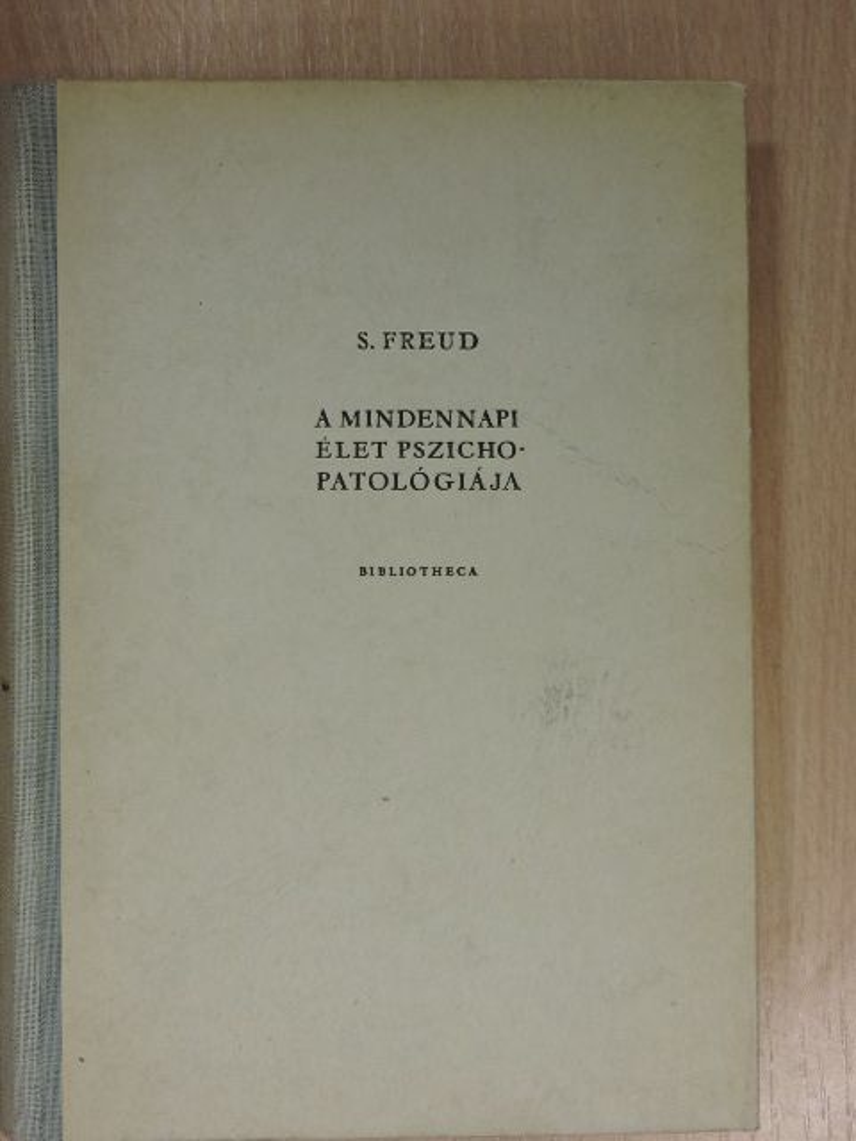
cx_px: 428
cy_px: 570
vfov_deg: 34.9
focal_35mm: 55
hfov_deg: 26.6
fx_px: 1813
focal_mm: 9.9
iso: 360
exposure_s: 1/30
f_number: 4
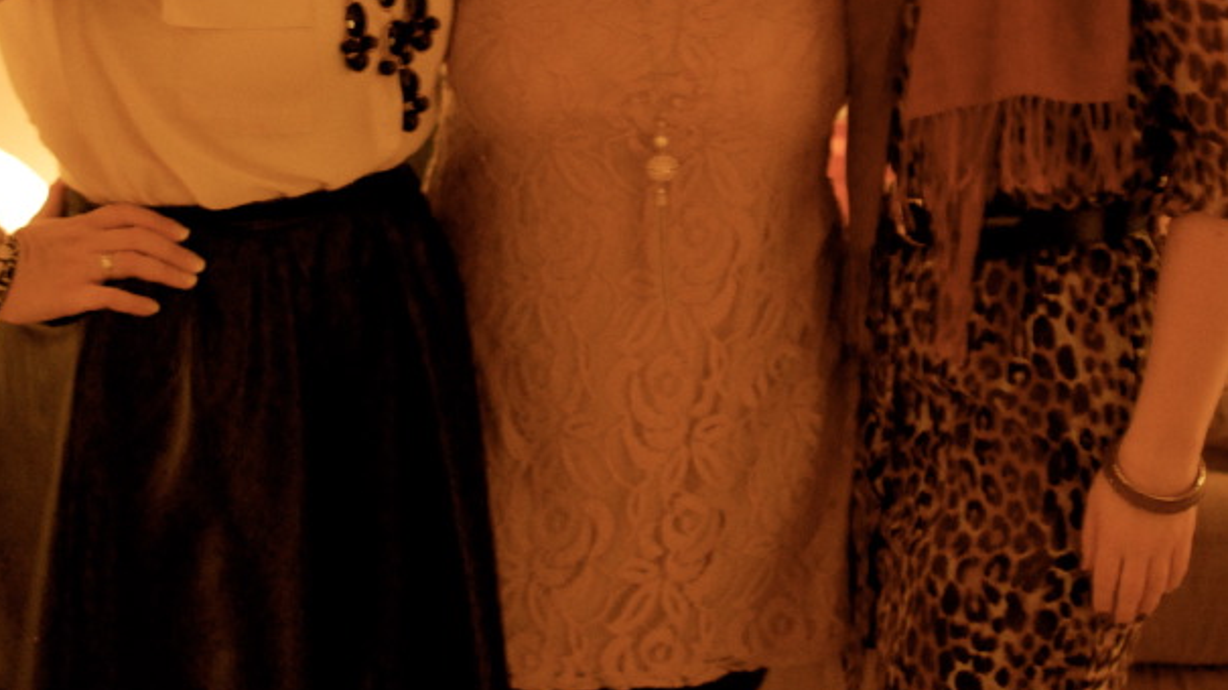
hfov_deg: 25.4
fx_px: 2728
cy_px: 147
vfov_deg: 14.3
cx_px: 611
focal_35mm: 84
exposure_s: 1/25
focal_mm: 35
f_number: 1.8
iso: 1600
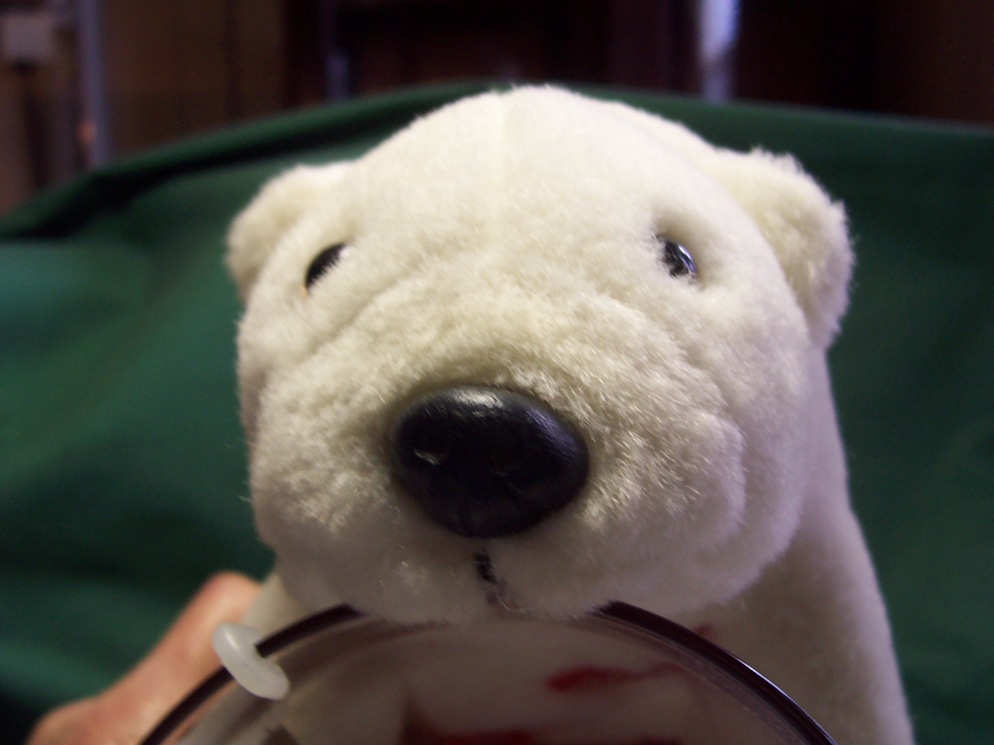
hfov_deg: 50.1
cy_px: 372
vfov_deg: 38.7
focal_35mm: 37
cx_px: 497
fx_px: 1062
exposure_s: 1/45
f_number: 2.8
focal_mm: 5.6
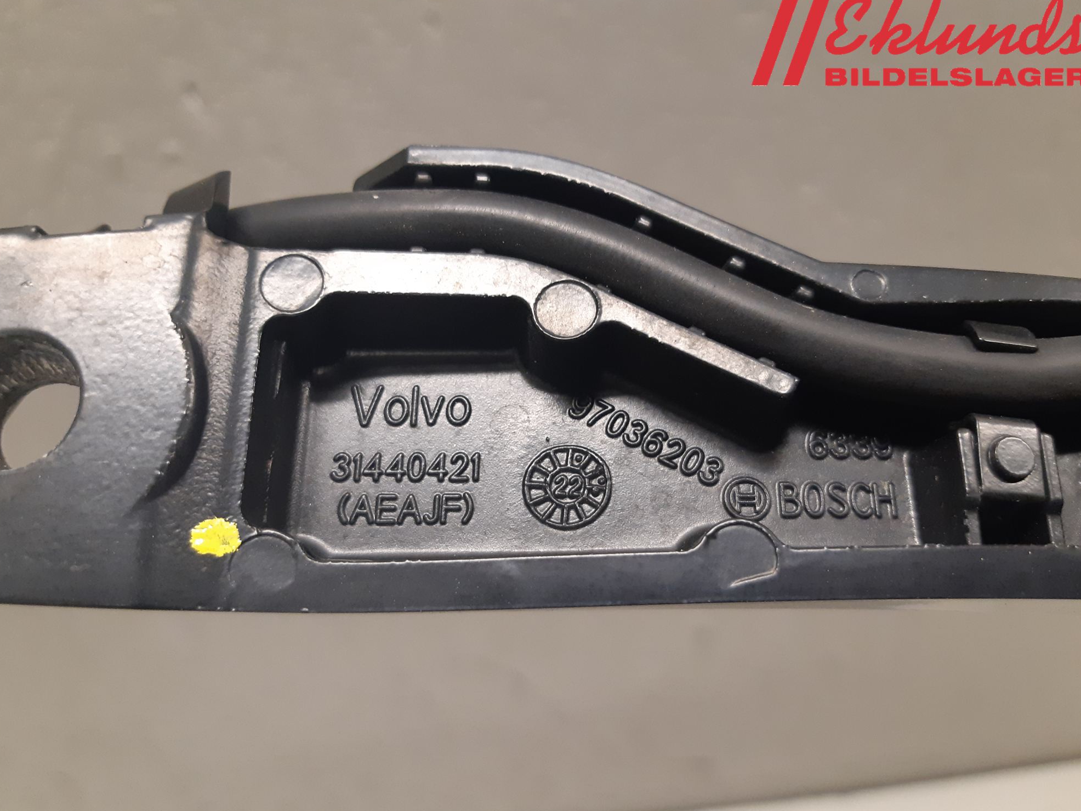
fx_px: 843
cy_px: 414
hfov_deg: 65.3
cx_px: 527
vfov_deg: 51.4
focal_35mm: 27
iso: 200
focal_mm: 3.93
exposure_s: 1/50
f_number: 1.7
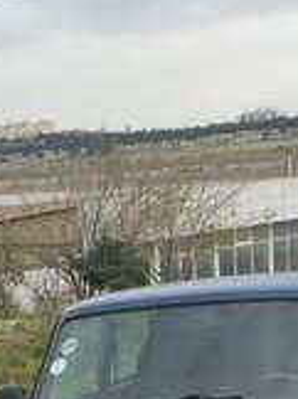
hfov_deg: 16.5
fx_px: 1024
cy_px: 542
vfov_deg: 19.9
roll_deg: +3.3
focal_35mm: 89
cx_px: 165
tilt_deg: -19.9
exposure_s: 1/842
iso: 32
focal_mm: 4.15
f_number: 2.2
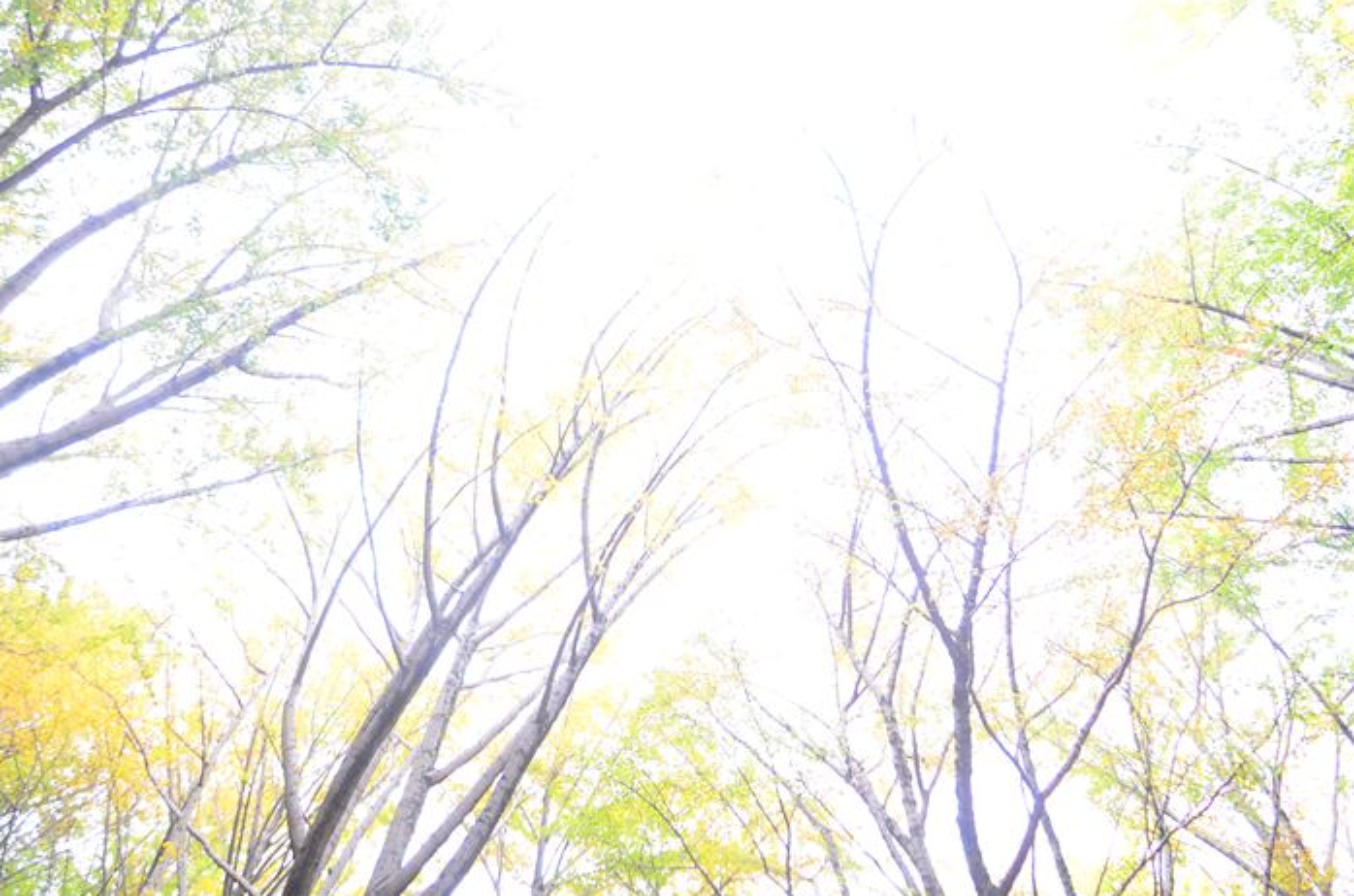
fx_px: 826
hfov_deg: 78.7
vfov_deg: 56.6
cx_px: 698
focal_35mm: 22
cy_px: 367
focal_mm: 10
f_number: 3.5
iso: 200
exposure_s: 1/30
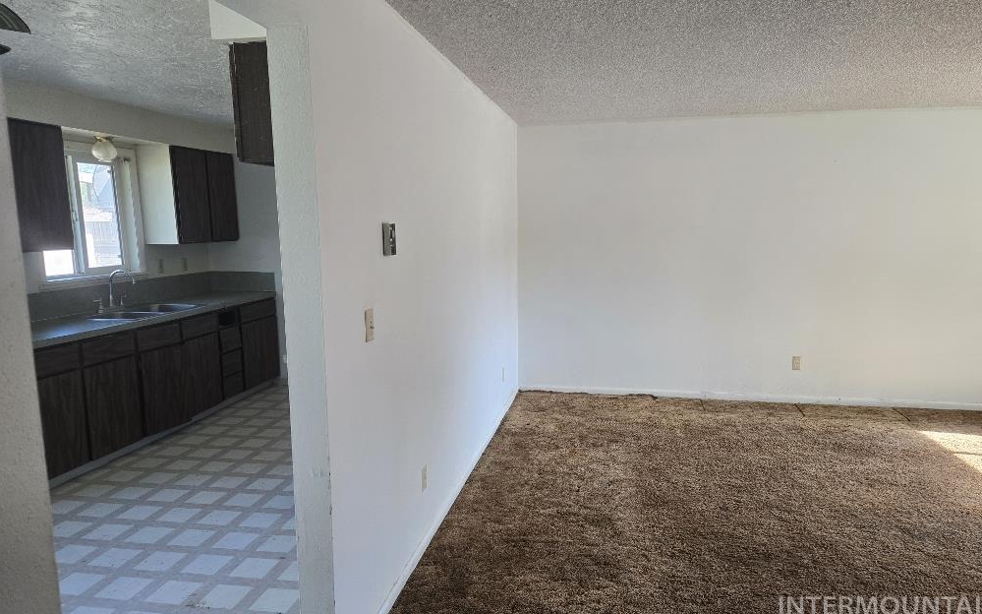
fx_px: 669
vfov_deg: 49.2
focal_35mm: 25
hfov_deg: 72.5
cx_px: 502
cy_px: 331
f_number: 1.8
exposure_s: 1/180
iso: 160
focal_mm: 5.4
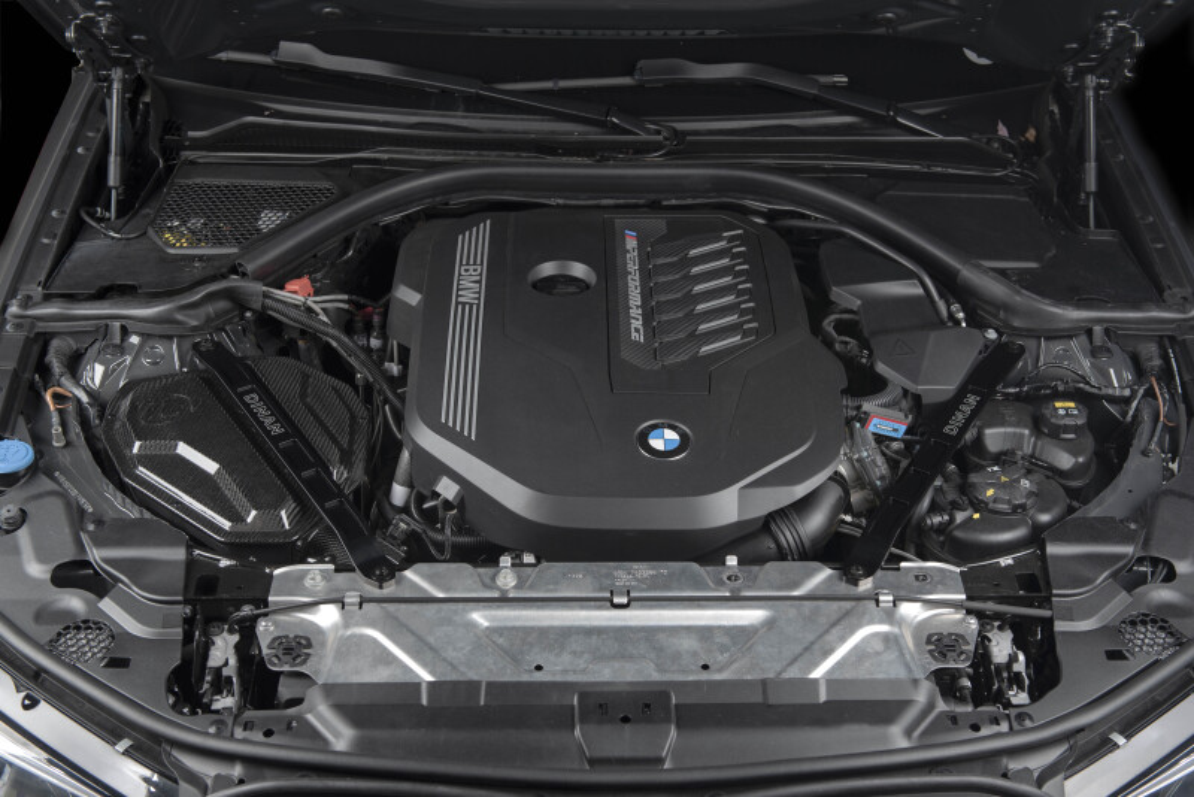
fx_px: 1493
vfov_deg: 29.9
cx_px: 597
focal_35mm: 45
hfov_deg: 43.6
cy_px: 398
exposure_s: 1/100
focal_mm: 45
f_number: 5.6
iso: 100
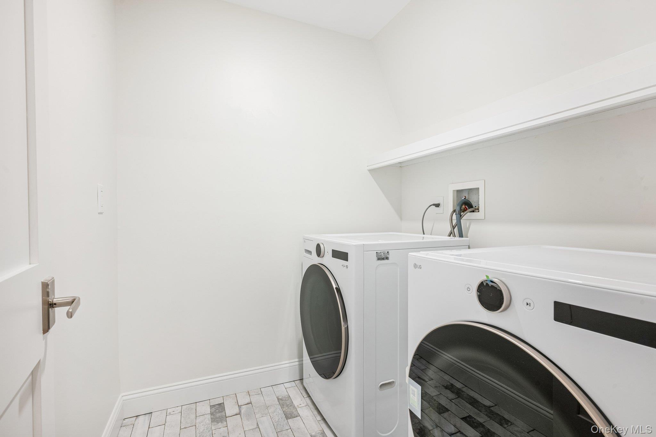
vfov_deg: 70.4
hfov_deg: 93.3
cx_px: 328
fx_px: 310
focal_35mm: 17
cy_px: 218
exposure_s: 1/6
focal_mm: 17
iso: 250
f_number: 9
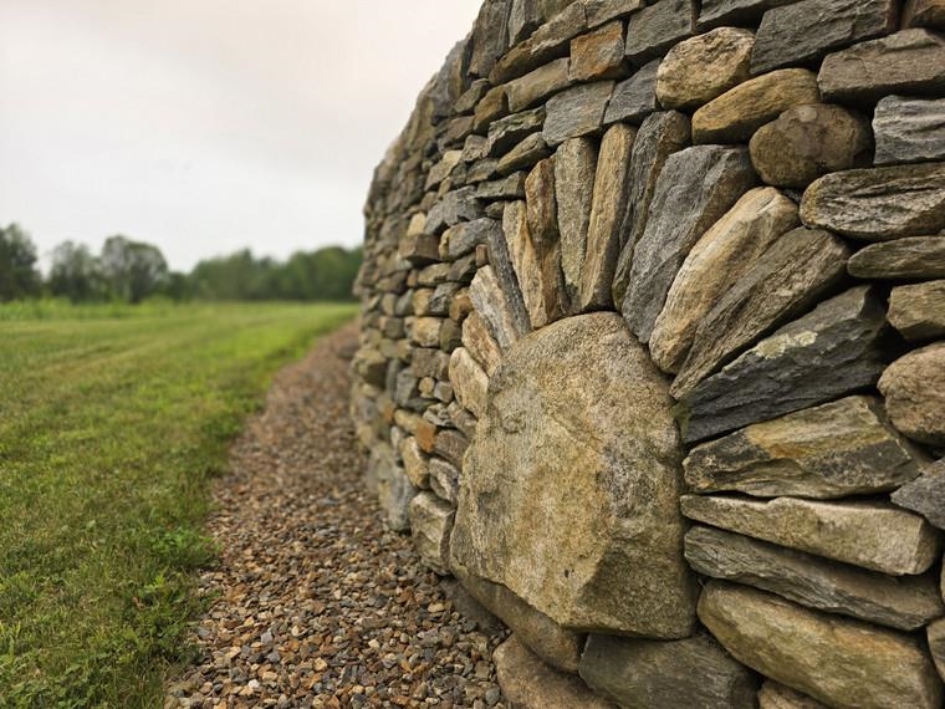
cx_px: 472
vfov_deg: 58.9
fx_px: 628
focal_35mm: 23
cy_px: 354
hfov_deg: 73.9
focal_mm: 6.3
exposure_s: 1/1962
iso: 80
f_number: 1.7
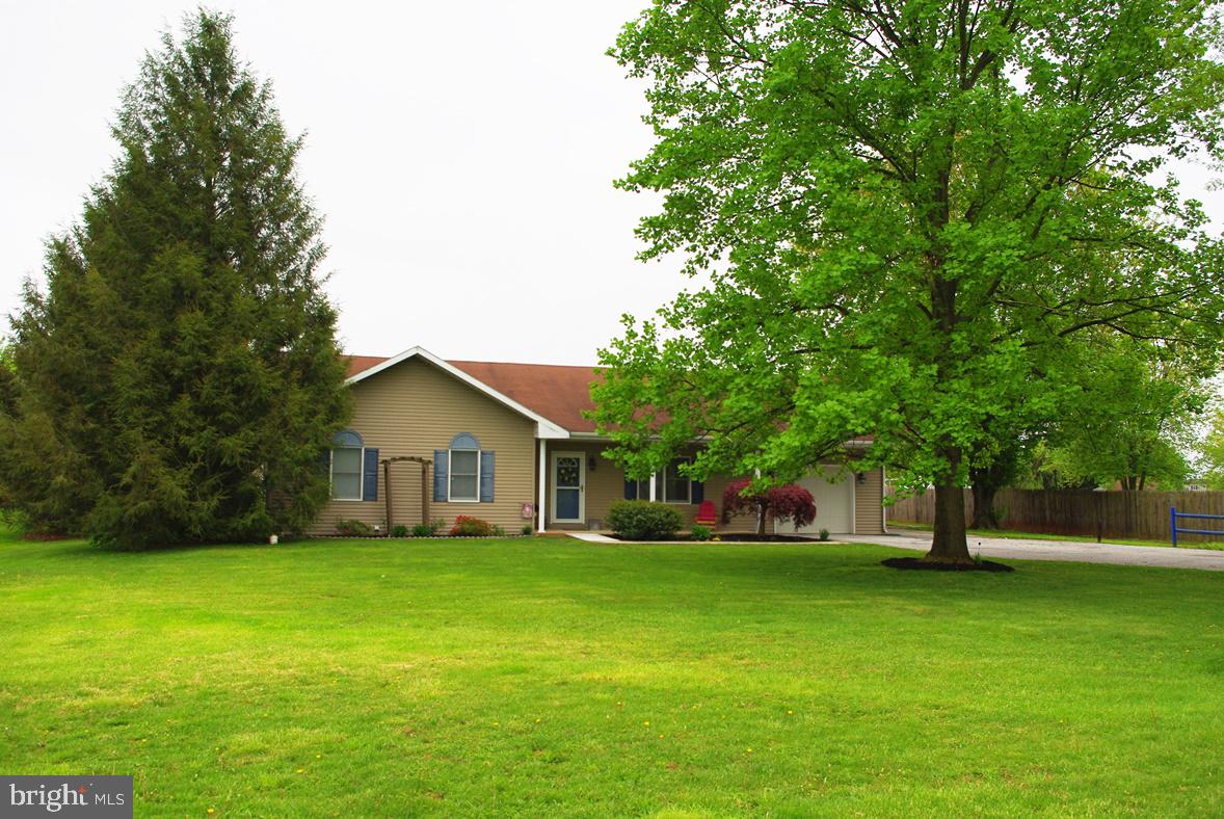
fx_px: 1157
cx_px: 612
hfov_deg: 55.7
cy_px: 410
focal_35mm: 34
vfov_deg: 39.0
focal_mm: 23.13
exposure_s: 1/180
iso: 100
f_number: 4.5
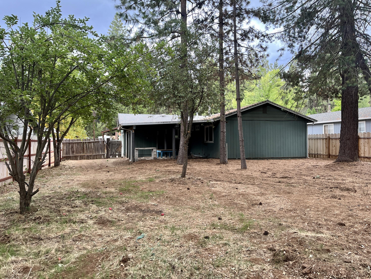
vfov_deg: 53.1
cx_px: 186
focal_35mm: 26
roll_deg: +0.4
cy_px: 140
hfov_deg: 67.3
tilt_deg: +0.4
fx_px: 279
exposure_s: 1/116
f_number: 1.6
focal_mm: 5.1
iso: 125
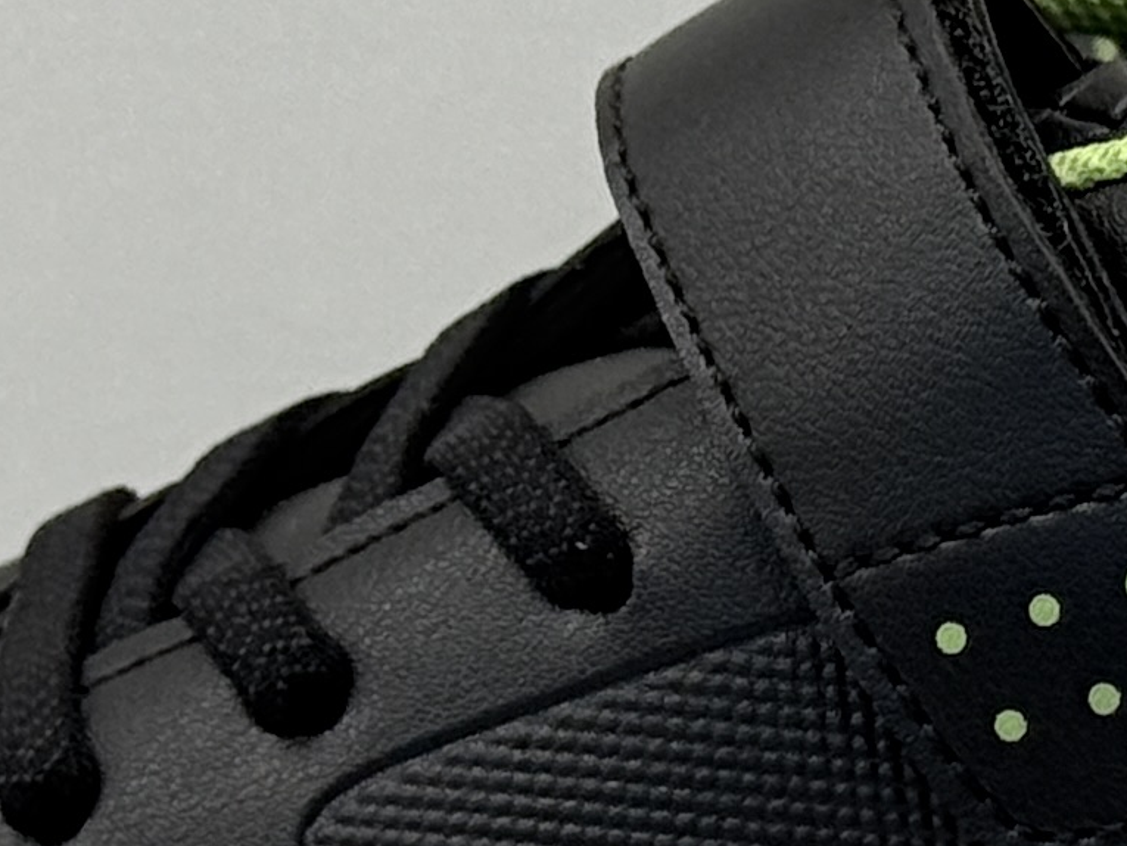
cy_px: 470
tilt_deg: -12.5
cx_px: 1114
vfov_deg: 5.9
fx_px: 8238
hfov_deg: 7.8
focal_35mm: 253
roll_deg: +0.5
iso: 50
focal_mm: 6.76
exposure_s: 1/190
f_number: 1.78
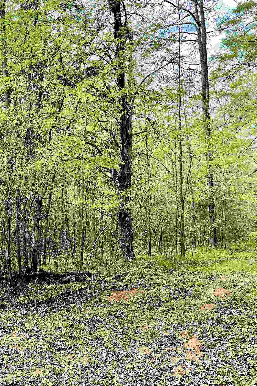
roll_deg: -1.2
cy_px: 192
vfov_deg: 51.9
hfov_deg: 34.1
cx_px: 30
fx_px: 396
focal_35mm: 37
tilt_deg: +6.5
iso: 50
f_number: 1.5
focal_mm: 5.7
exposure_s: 1/733
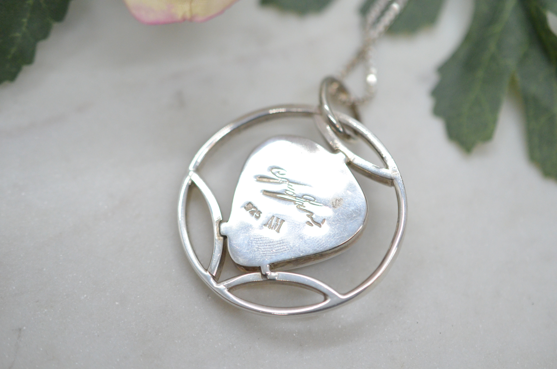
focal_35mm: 60
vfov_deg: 22.5
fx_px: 926
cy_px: 184
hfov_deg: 33.5
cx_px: 278
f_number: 3.5
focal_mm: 40
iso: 2500
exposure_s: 1/2500
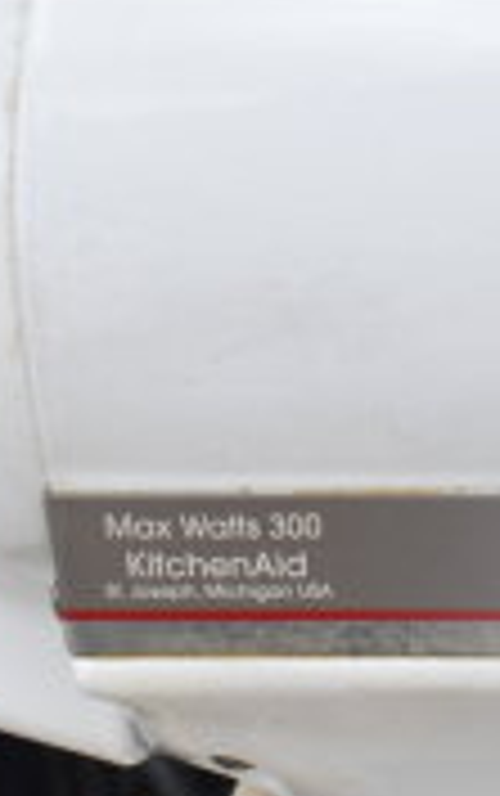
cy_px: 416
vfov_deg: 18.0
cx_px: 1018
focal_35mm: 116
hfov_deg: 10.4
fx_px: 2523
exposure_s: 1/160
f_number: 6.3
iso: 200
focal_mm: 22
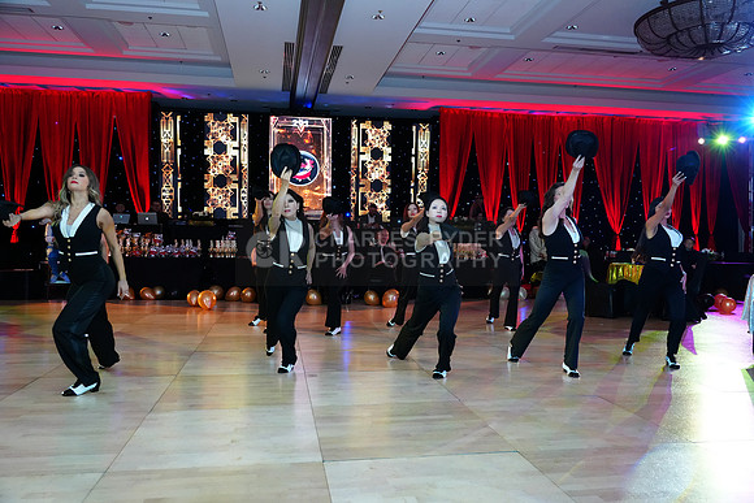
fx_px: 587
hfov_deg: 65.5
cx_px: 377
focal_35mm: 28
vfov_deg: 46.4
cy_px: 252
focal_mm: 28
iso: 3200
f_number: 4.5
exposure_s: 1/250
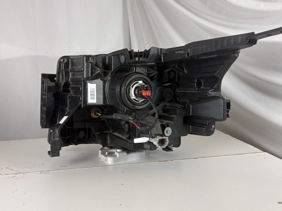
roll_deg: +2.9
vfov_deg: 48.2
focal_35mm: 29
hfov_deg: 61.6
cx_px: 151
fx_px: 236
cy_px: 97
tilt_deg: -5.1
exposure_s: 1/60
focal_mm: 5.96
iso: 80
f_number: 1.6
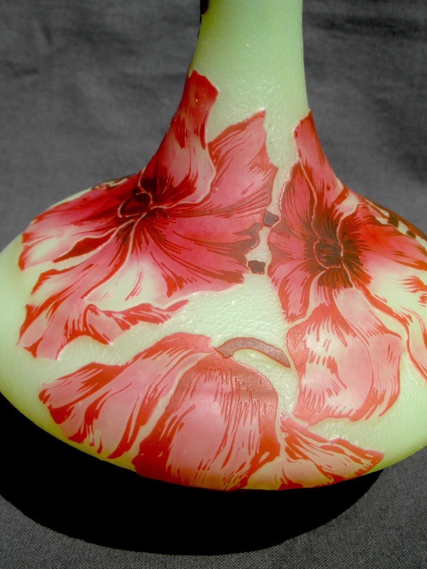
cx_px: 217
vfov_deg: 44.8
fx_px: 690
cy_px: 286
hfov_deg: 34.4
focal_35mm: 42
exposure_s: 1/500
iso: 80
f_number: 5.8
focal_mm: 6.8
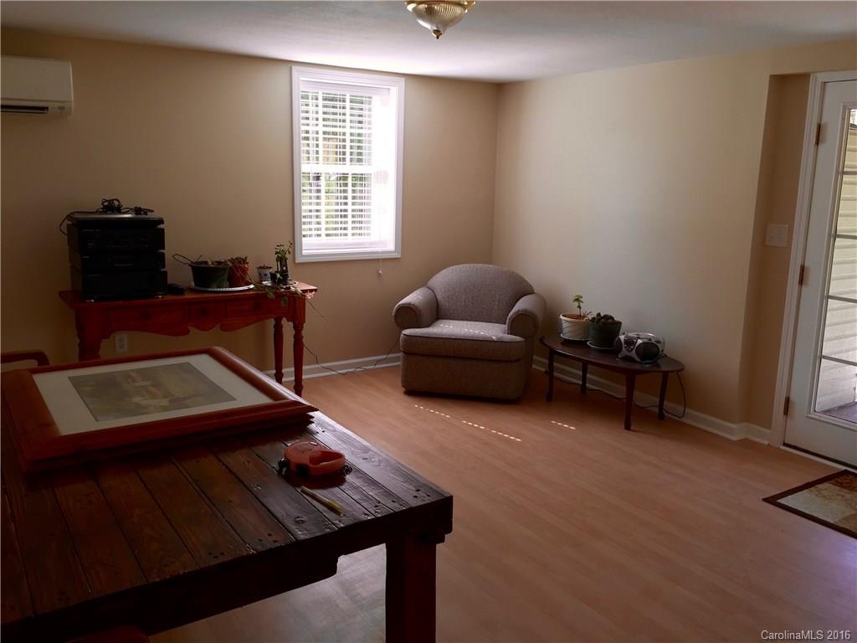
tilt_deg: -9.3
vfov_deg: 48.2
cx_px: 428
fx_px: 718
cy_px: 322
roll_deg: -2.0
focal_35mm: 29
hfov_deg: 61.7
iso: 32
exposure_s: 1/60
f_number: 2.2
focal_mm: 4.15
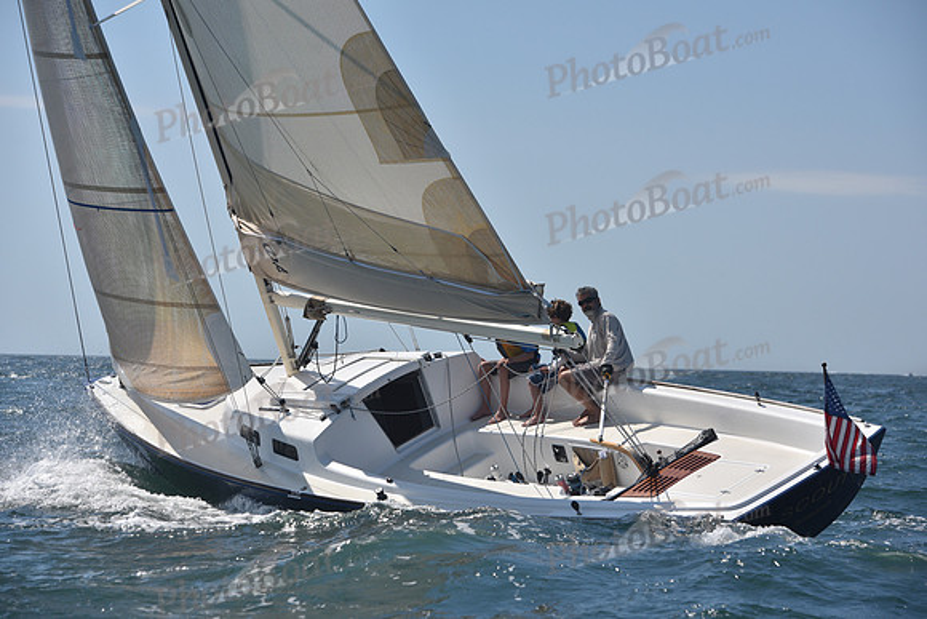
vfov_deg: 11.8
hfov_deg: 17.6
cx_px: 464
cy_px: 310
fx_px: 2988
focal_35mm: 116
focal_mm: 116
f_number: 5.6
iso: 250
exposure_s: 1/1250
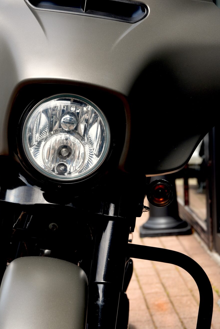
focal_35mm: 116
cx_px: 62
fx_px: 1062
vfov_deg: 17.6
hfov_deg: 11.8
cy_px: 222
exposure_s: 1/125
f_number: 5.6
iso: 100
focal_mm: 60
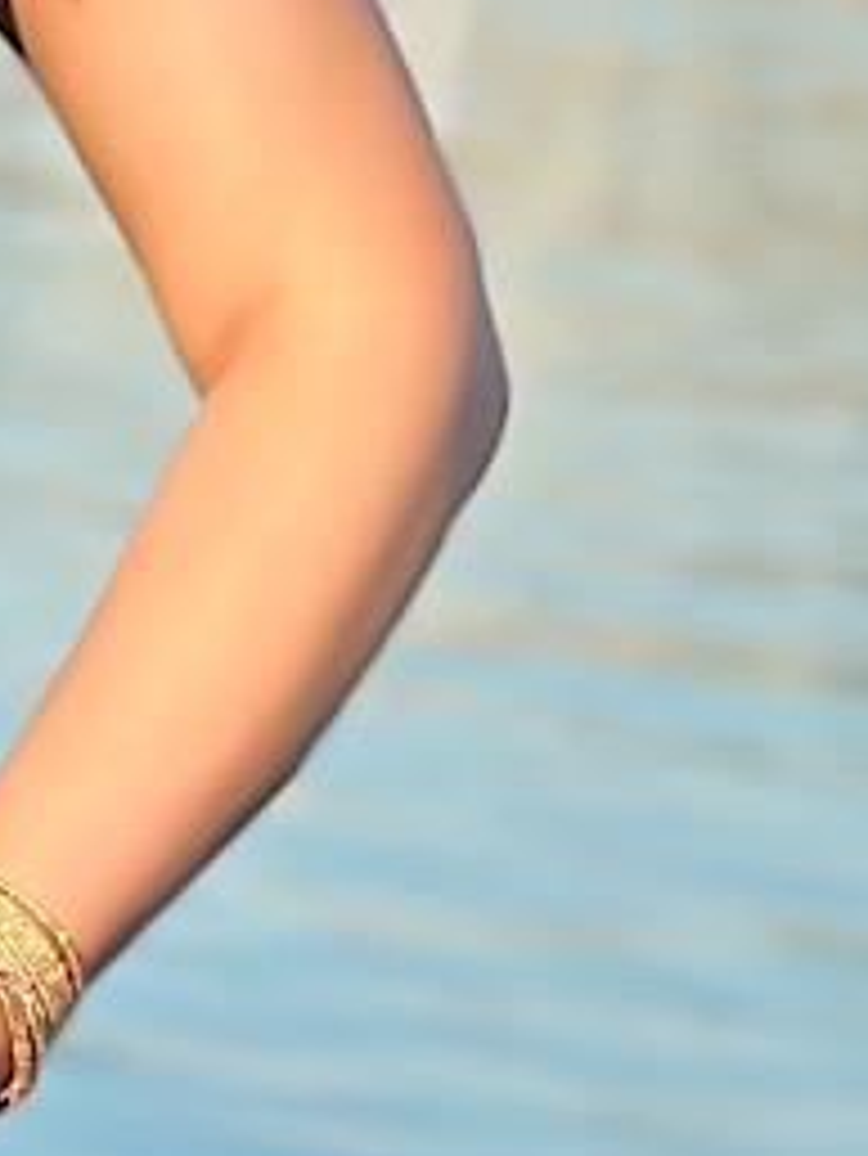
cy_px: 1363
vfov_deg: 6.6
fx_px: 9988
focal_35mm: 299
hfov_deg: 4.9
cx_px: -926
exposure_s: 1/1900
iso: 80
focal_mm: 6.86
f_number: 1.8
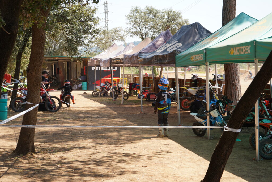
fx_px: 529
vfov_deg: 19.5
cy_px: 91
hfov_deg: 28.8
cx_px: 136
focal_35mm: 70
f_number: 5.6
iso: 100
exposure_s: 1/200
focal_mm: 70
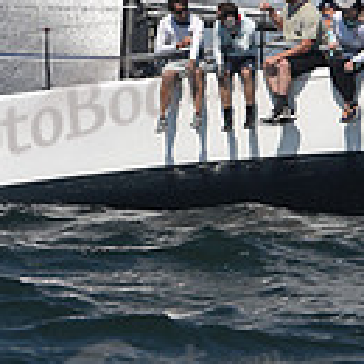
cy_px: -71
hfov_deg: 4.7
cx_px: 428
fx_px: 4414
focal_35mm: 371
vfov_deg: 4.7
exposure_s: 1/1000
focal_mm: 98
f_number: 6.3
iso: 250
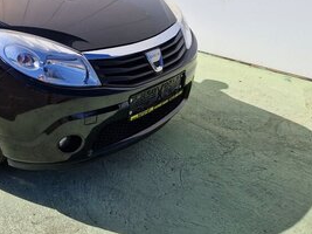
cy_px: 39
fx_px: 378
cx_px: 39
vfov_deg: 33.1
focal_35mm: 42
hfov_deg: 41.7
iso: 50
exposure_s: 1/2048
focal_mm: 5.4
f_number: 1.8
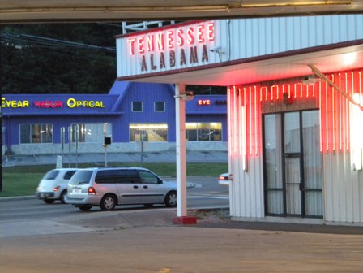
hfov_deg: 18.7
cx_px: 182
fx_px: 1101
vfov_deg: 14.1
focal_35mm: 105
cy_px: 136
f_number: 5.9
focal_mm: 18.9
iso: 800
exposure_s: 1/34
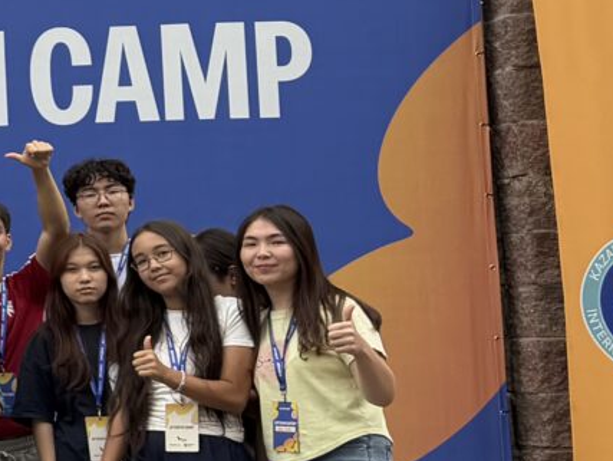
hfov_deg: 13.7
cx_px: -721
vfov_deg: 12.9
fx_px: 2038
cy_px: 192
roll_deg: +0.7
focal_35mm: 115
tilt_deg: +4.1
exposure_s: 1/607
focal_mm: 6.76
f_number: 1.78
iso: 80
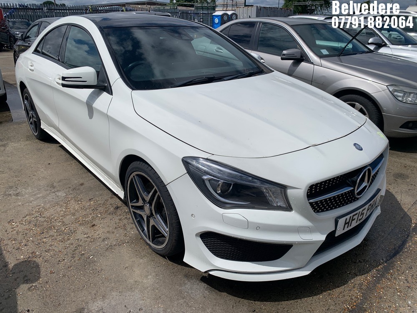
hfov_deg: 67.3
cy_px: 156
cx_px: 208
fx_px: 313
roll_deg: +2.6
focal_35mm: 26
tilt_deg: -21.4
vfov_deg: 53.1
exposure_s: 1/8696
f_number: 1.8
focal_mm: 4.25
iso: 25
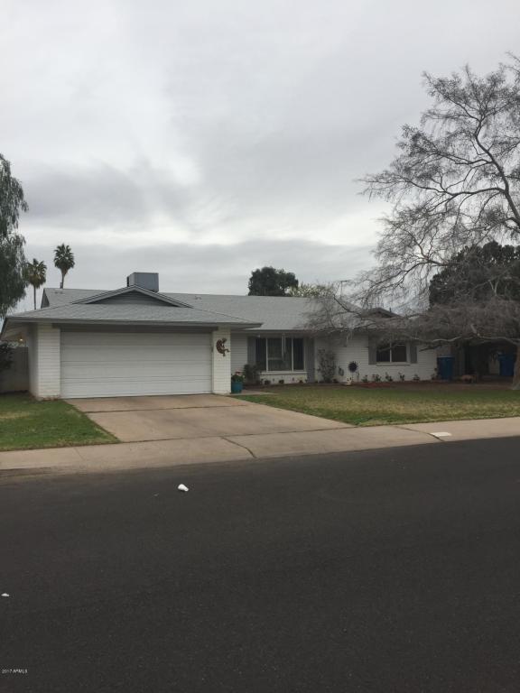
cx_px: 260
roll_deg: +0.6
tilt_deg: +1.6
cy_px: 346
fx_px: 581
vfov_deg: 61.7
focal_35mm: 29
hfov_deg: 48.2
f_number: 2.2
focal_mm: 4.15
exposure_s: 1/2083
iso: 32
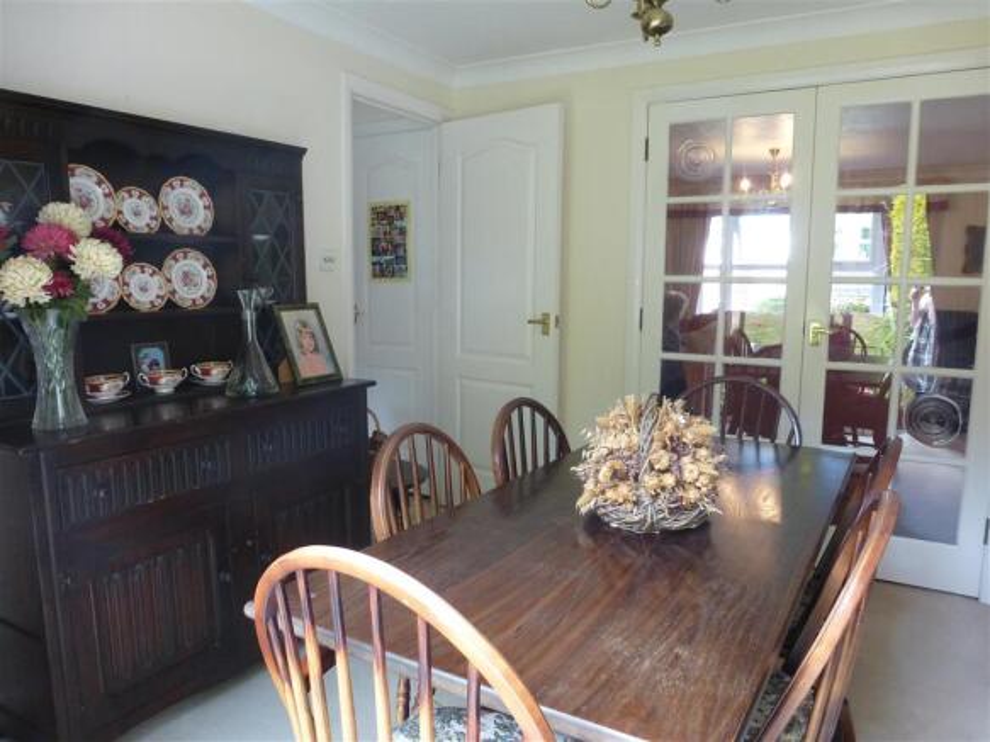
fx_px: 686
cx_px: 495
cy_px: 371
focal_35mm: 24
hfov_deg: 71.6
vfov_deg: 56.8
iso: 400
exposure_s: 1/60
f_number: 3.3
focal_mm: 4.3
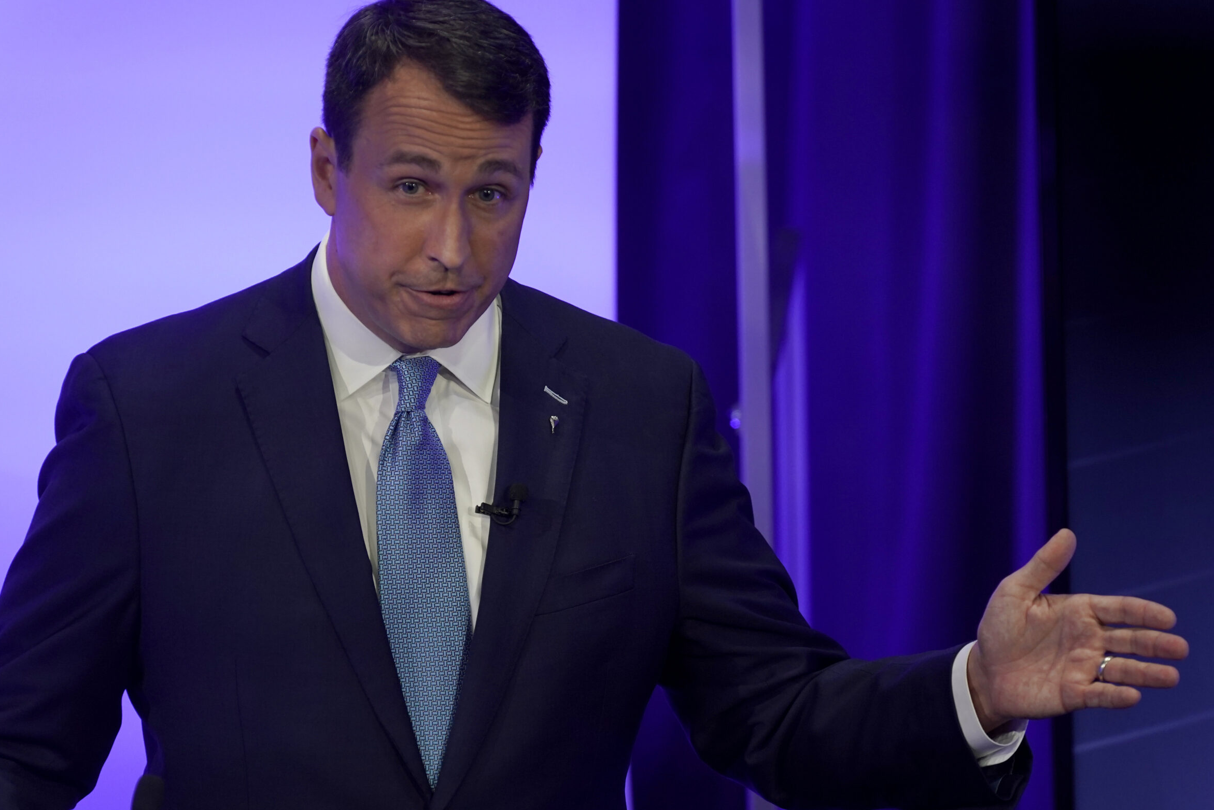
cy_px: 393
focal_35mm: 306
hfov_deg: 6.7
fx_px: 10320
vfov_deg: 4.5
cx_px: 613
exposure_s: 1/500
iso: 1600
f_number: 4
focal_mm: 280
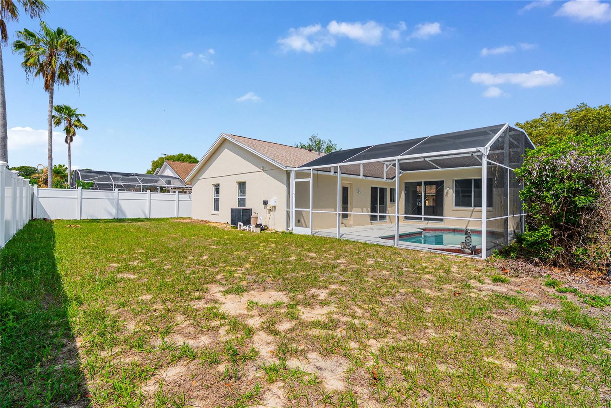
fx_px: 272
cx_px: 306
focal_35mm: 16
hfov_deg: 96.7
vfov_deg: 73.8
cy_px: 204
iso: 400
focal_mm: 16
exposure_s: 1/8000
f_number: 8
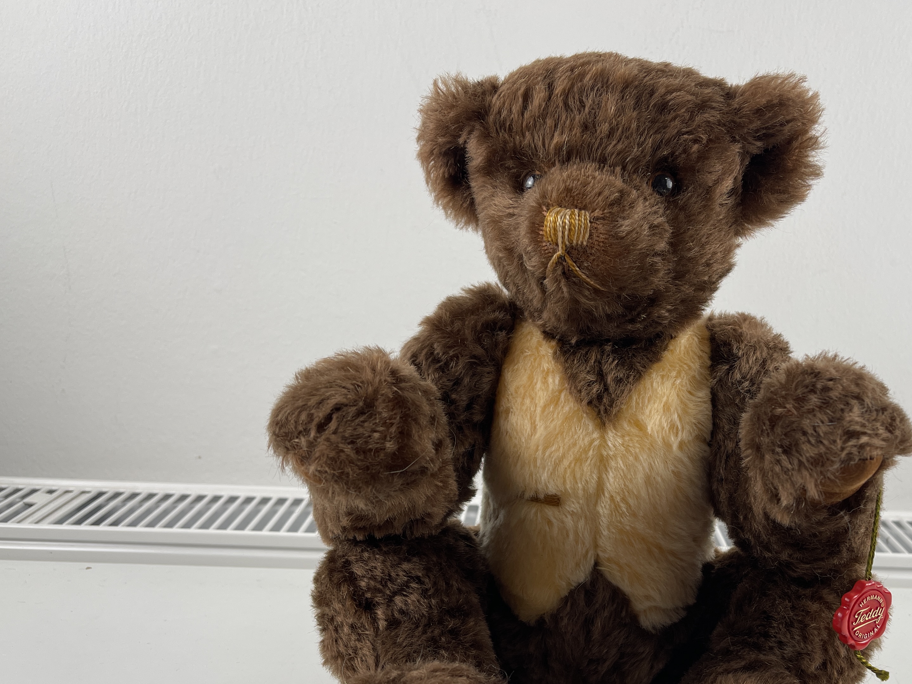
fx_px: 922
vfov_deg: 40.1
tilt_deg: -17.3
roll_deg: -4.2
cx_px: 603
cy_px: 469
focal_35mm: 35
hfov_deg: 51.7
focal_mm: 5.1
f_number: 1.6
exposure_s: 1/146
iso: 32
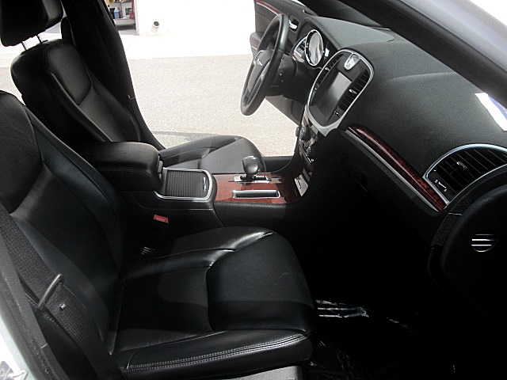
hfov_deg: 51.4
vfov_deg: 39.7
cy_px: 190
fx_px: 527
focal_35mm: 36
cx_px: 254
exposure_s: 1/400
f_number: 2.8
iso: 50
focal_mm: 6.3
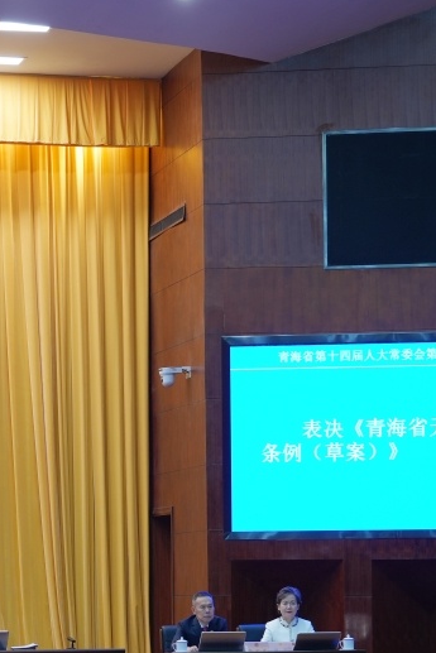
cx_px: 116
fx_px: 2360
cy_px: 500
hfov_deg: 10.5
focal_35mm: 130
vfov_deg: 15.7
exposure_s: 1/60
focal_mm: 56
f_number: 4
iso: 320
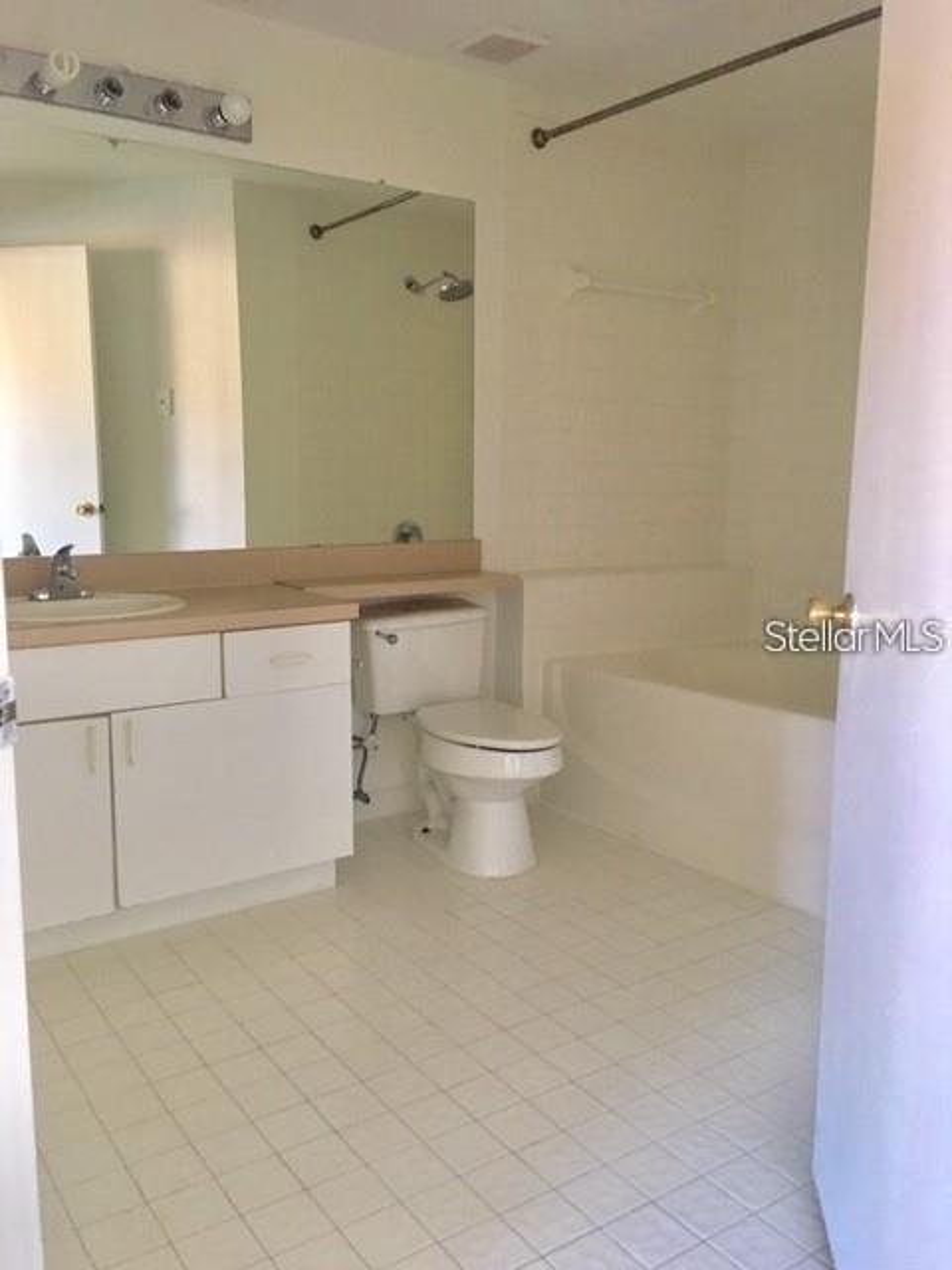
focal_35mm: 29
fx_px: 1063
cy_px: 635
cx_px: 476
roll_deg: -1.8
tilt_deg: -9.5
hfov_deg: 48.2
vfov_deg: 61.7
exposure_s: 1/24
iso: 200
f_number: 2.2
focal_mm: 4.15
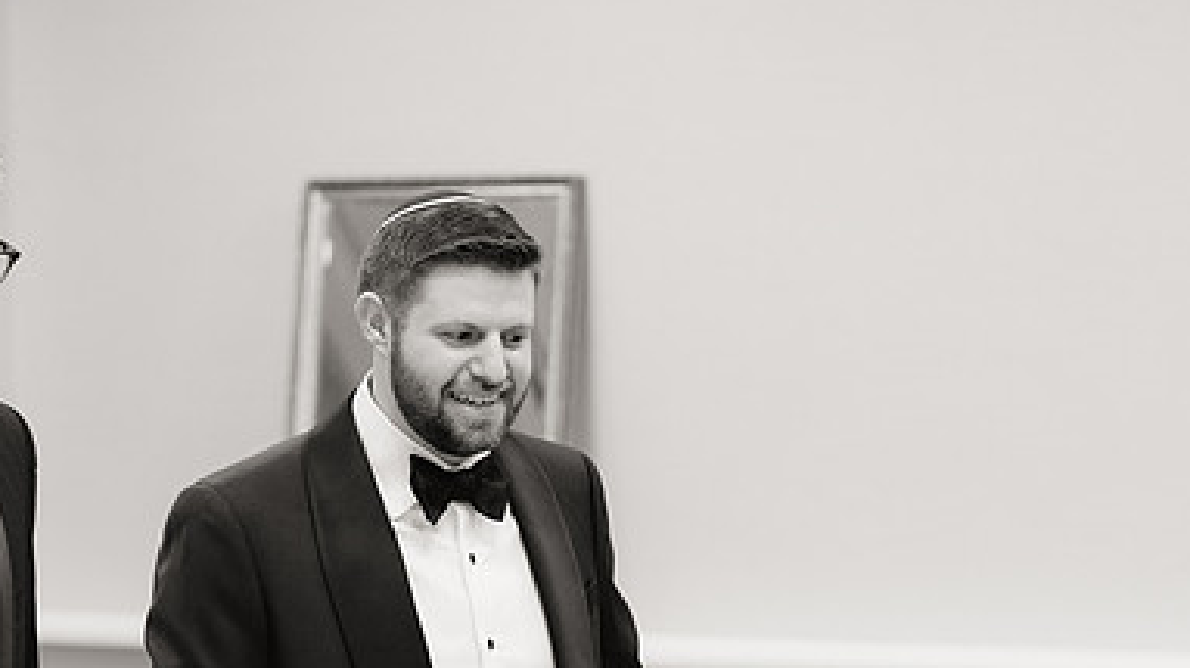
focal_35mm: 135
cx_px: 472
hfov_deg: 15.9
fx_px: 4258
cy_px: 533
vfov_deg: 9.0
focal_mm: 85
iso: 1600
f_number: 3.5
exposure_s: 1/125
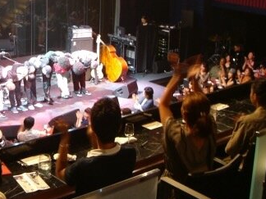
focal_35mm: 75
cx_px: 36
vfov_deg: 19.5
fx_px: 576
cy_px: 58
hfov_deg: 25.3
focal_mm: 6.2
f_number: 2.7
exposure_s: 1/8
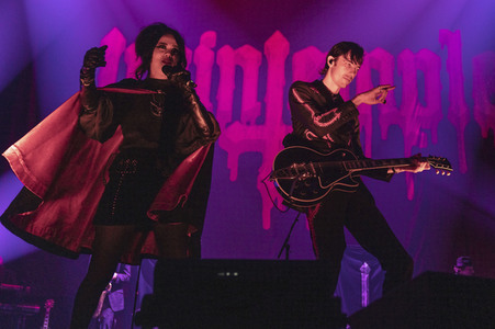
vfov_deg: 38.8
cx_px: 248
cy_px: 164
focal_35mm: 34
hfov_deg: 55.8
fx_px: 467
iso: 3200
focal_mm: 34
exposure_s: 1/250
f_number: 2.8
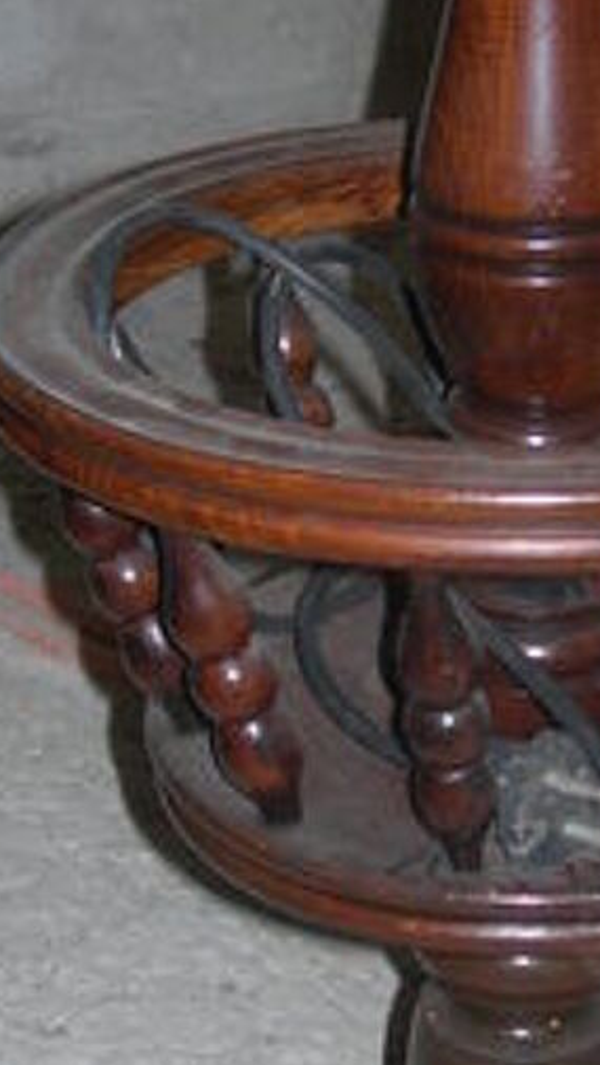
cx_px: 345
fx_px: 3080
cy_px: 544
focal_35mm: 109
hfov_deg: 11.1
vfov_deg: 19.6
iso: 50
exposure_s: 1/60.1
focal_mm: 7.8
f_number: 2.8
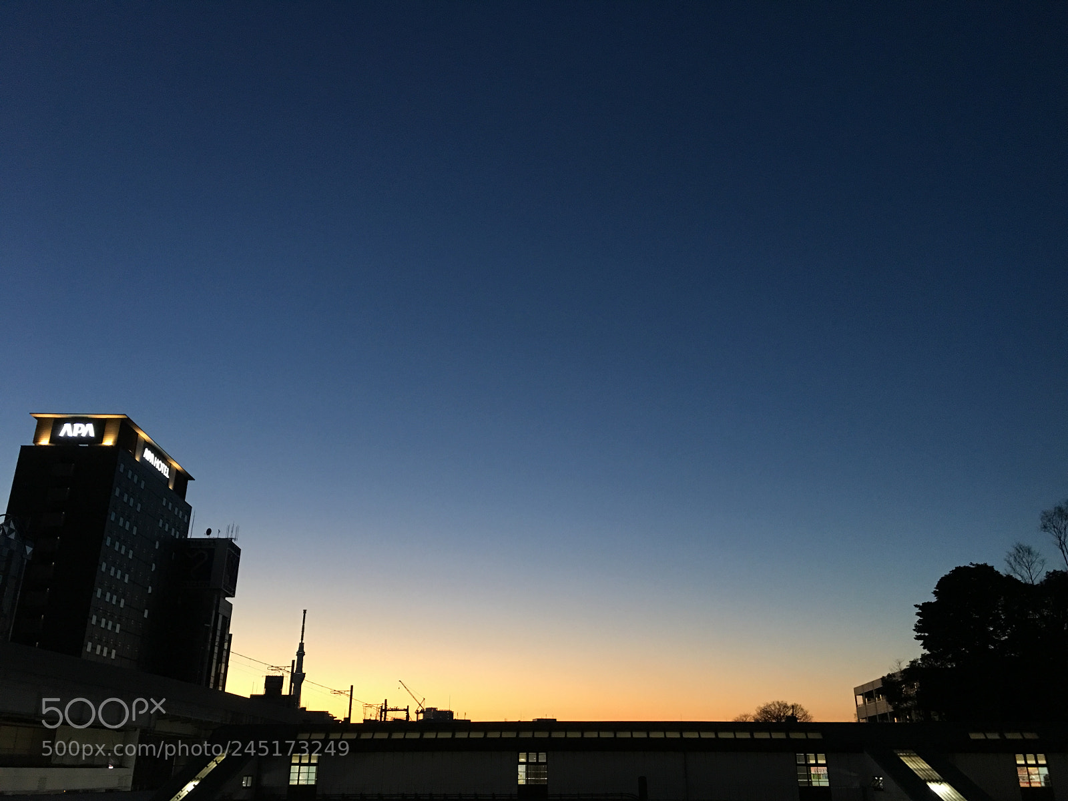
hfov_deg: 61.7
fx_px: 895
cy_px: 400
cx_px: 534
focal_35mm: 29
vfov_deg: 48.2
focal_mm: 4.15
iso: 64
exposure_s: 1/15
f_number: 2.2
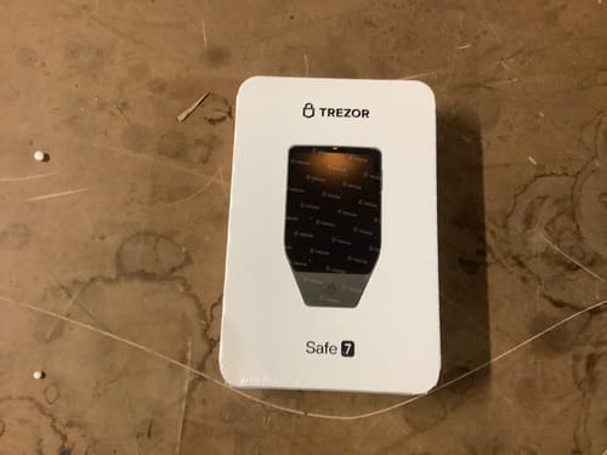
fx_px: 544
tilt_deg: -78.0
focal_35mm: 31
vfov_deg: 45.4
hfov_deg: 58.4
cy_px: 228
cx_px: 304
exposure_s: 1/33
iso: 320
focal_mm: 3.3
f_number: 2.4
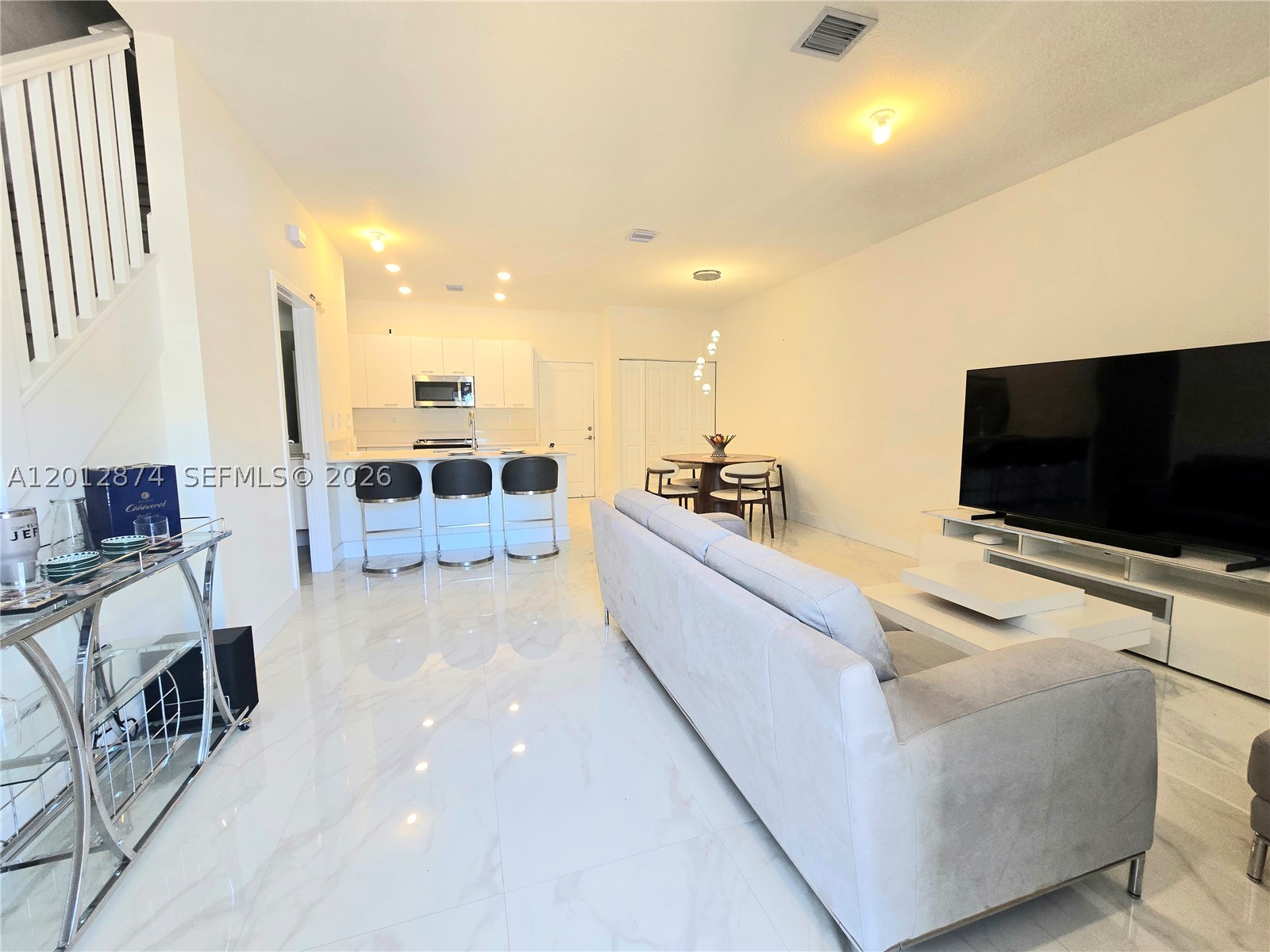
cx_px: 635
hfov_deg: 106.2
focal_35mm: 13
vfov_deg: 89.9
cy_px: 476
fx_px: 477
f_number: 2.2
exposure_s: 1/60.2
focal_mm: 2.2
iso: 100
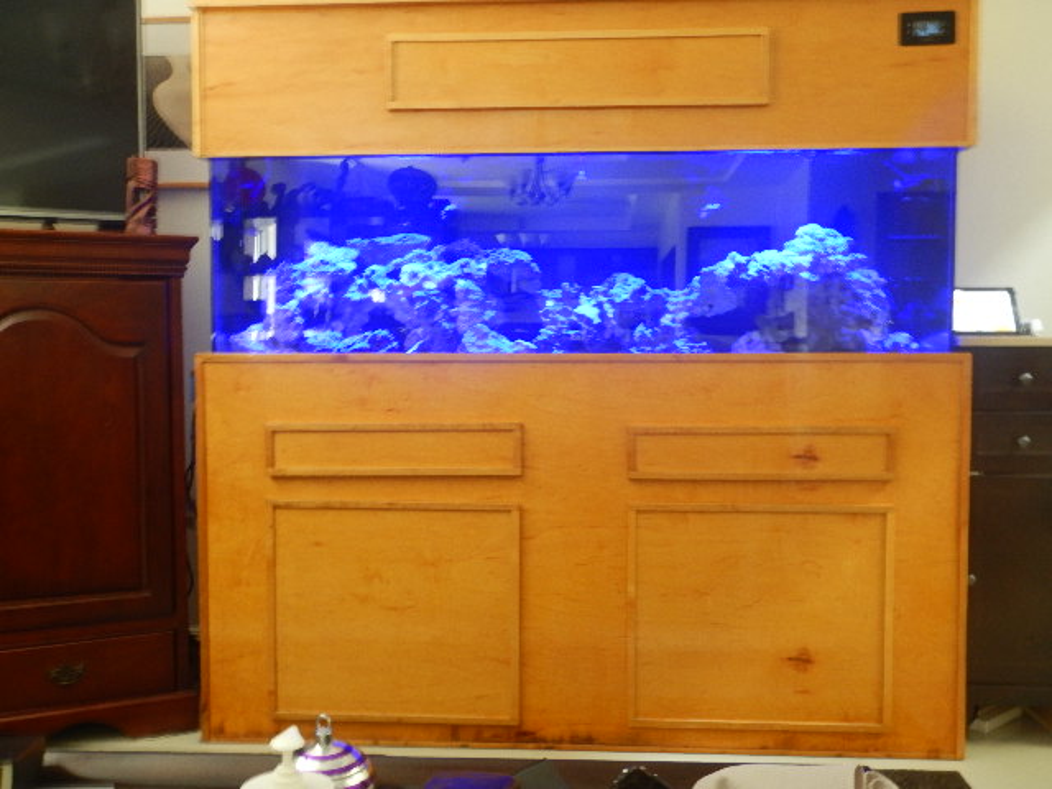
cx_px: 526
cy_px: 394
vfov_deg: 41.8
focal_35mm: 34
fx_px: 1033
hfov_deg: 54.0
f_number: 4.2
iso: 200
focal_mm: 6.1
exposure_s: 1/1.6
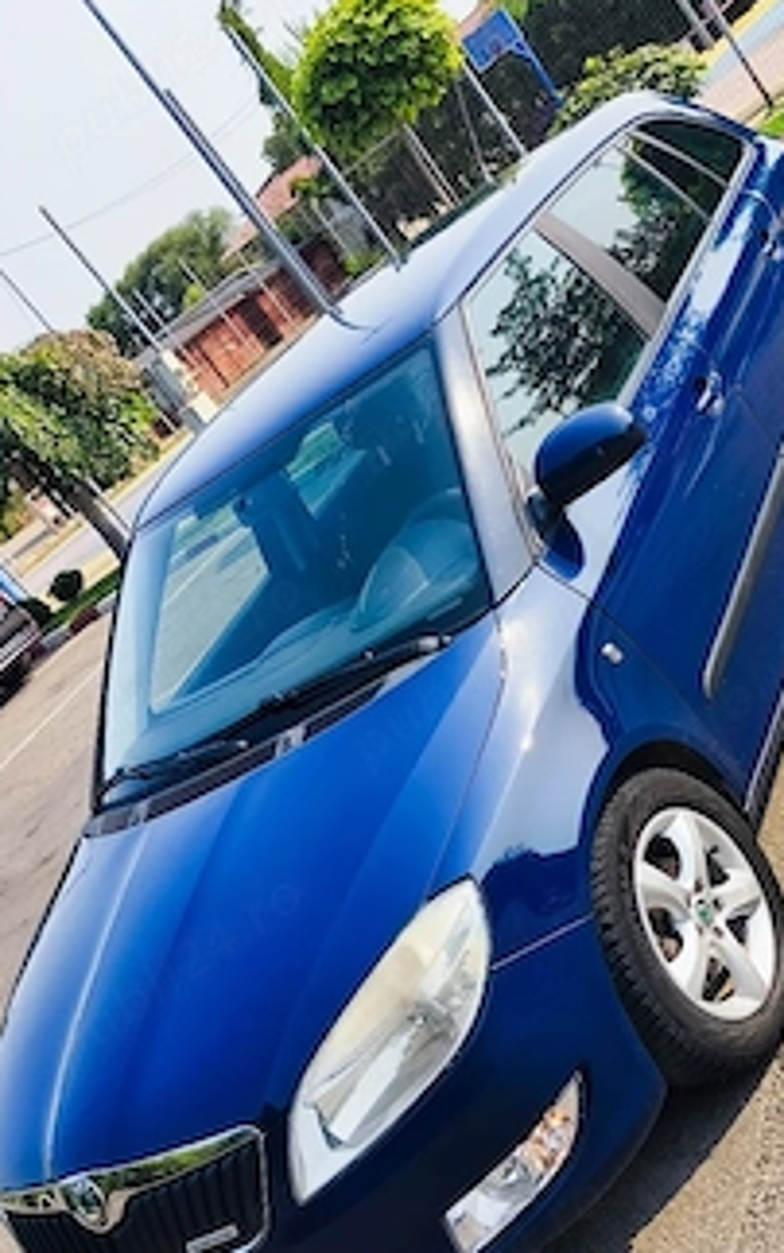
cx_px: 555
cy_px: 718
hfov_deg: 30.2
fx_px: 1435
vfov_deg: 47.0
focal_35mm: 42
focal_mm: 6.18
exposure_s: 1/909
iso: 50
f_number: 1.65
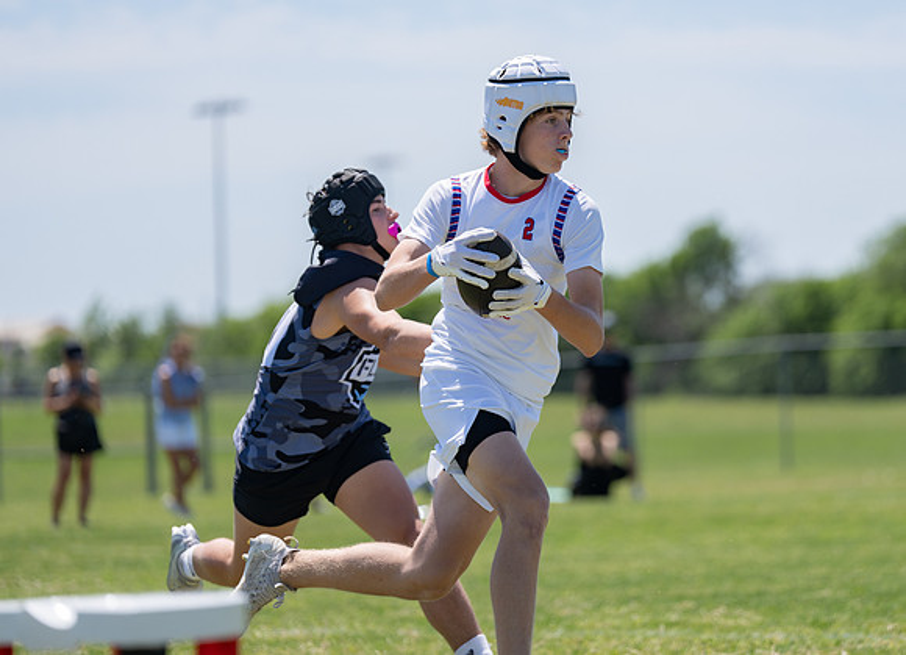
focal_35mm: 183
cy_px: 292
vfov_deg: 7.9
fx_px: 4733
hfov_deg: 10.9
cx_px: 546
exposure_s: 1/2000
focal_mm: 155
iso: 100
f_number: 2.8
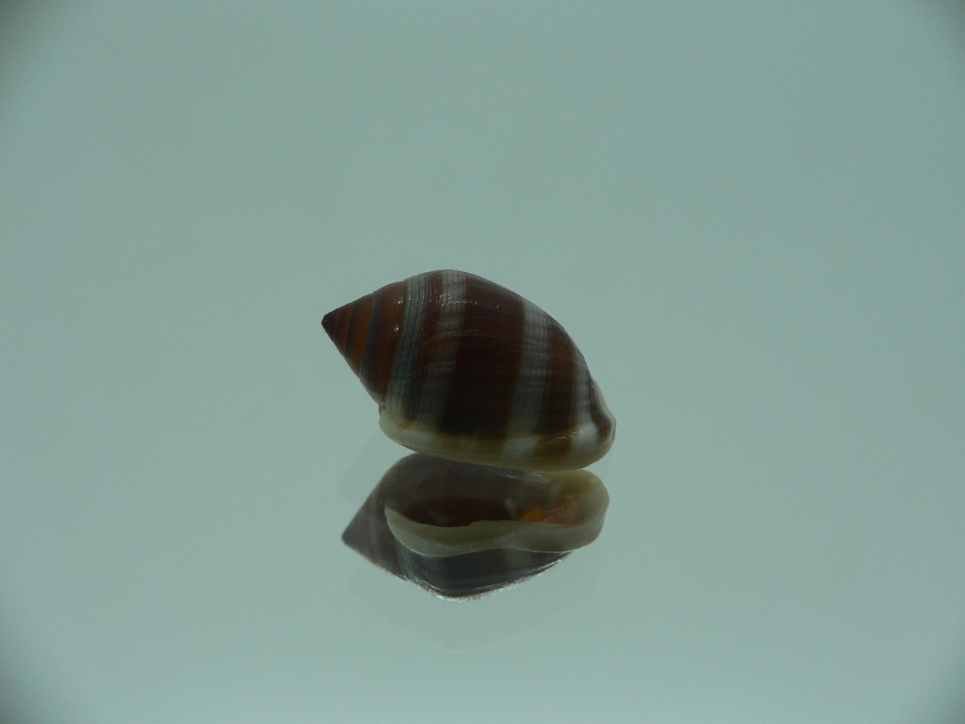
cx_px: 482
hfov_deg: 52.6
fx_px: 976
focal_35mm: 35
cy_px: 362
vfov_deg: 40.7
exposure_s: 1/60
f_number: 2.8
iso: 80
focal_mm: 4.6
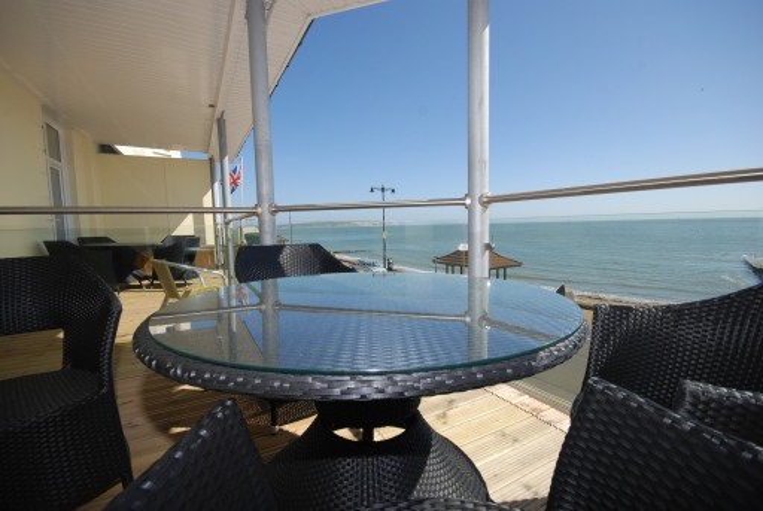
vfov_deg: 77.5
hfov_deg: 100.3
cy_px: 256
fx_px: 318
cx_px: 382
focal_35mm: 15
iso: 100
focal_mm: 10
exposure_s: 1/200
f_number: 8
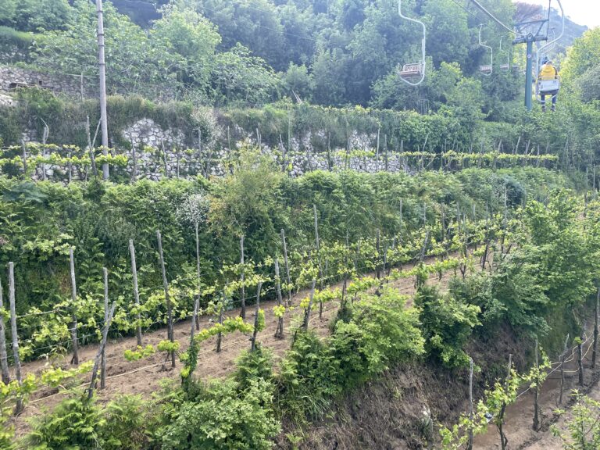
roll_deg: +2.5
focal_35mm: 26
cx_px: 300
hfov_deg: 67.3
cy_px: 225
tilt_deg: -7.8
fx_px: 451
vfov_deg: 53.1
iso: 32
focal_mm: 4.2
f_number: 1.6
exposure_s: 1/629
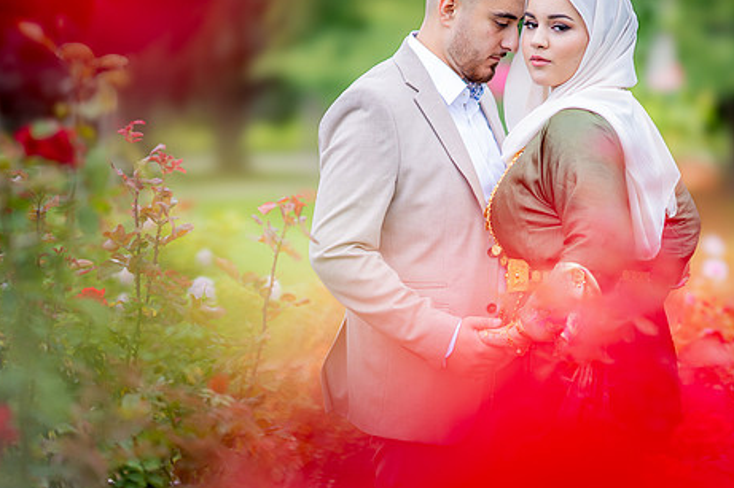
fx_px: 2181
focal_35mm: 107
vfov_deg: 12.8
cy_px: 209
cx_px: 439
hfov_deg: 19.1
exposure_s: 1/1600
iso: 100
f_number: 1.4
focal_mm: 85
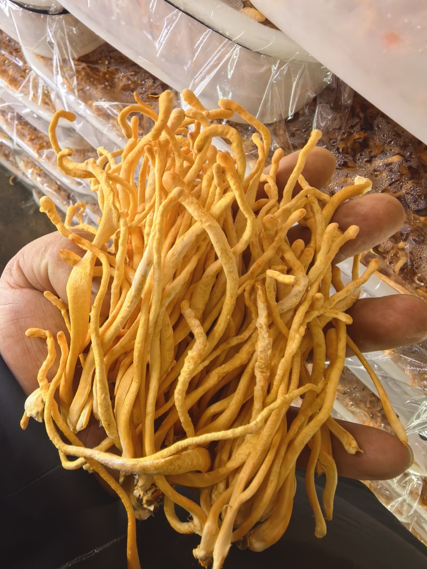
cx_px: 214
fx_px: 395
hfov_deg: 56.8
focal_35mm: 24
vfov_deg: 71.6
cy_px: 284
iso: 250
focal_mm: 1.95
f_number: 2.2
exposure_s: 1/50
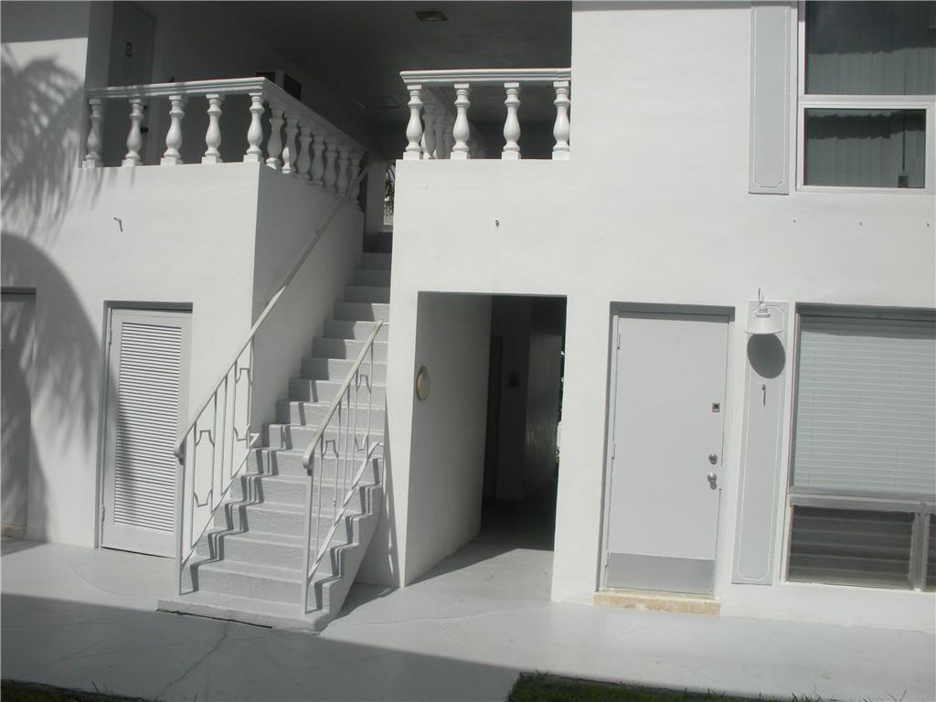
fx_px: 973
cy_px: 351
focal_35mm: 36
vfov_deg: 39.7
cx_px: 468
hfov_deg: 51.4
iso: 88
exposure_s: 1/1248
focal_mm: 6.3
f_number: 5.6
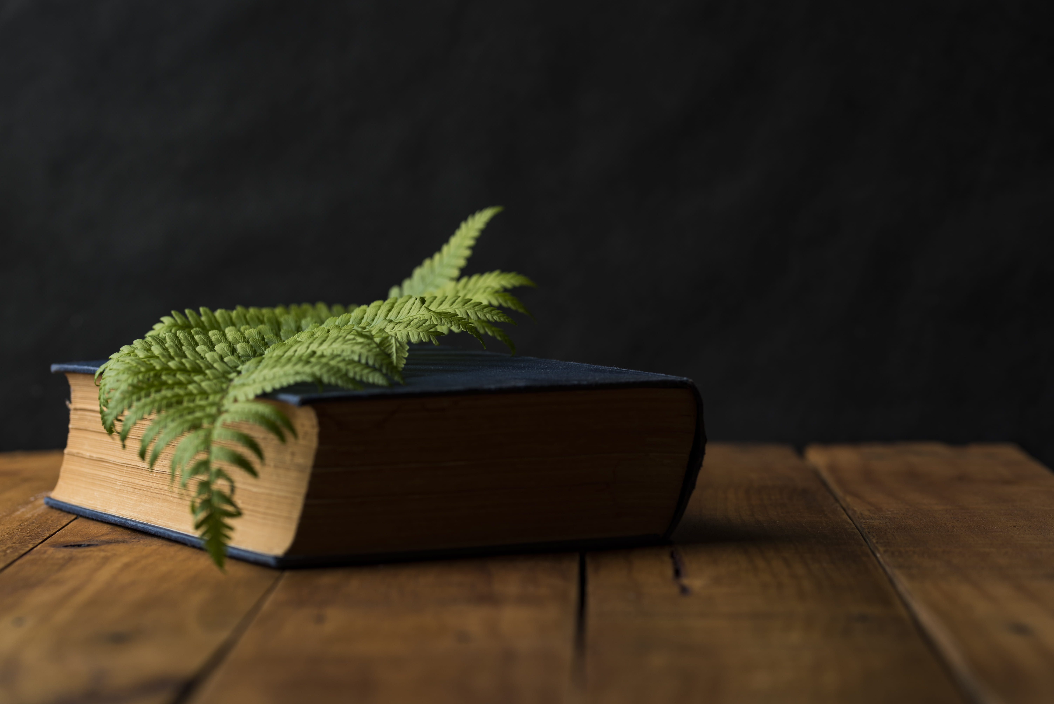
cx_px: 527
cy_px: 352
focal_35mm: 105
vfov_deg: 13.1
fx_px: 3075
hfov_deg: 19.4
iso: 125
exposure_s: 1/50
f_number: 8
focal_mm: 105
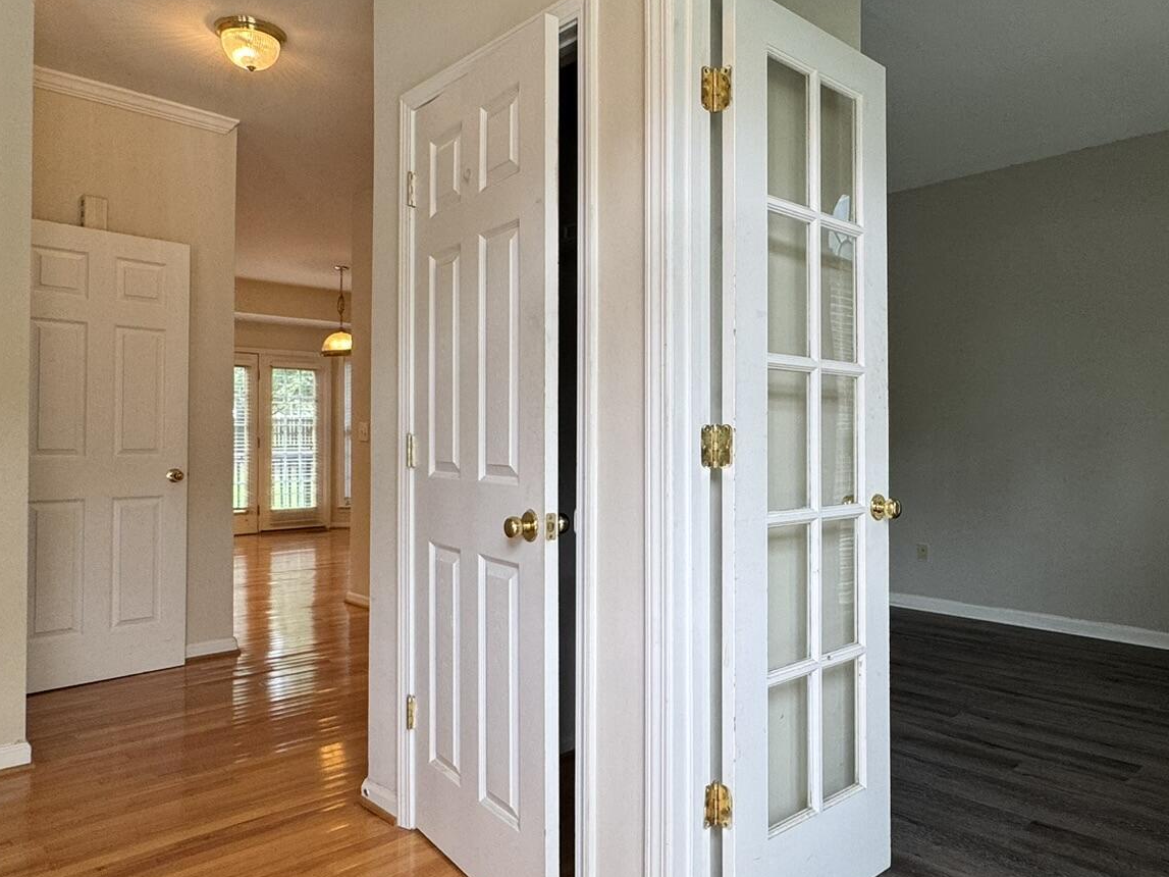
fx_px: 844
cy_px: 431
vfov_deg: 54.9
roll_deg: -0.4
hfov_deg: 69.3
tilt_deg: -0.1
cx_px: 623
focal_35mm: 25
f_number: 2.2
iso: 125
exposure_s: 1/120
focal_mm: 2.22
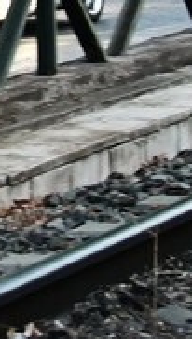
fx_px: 2982
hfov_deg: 3.7
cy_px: -139
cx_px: 188
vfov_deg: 6.4
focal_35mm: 331
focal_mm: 24
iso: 250
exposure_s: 1/400
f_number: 4
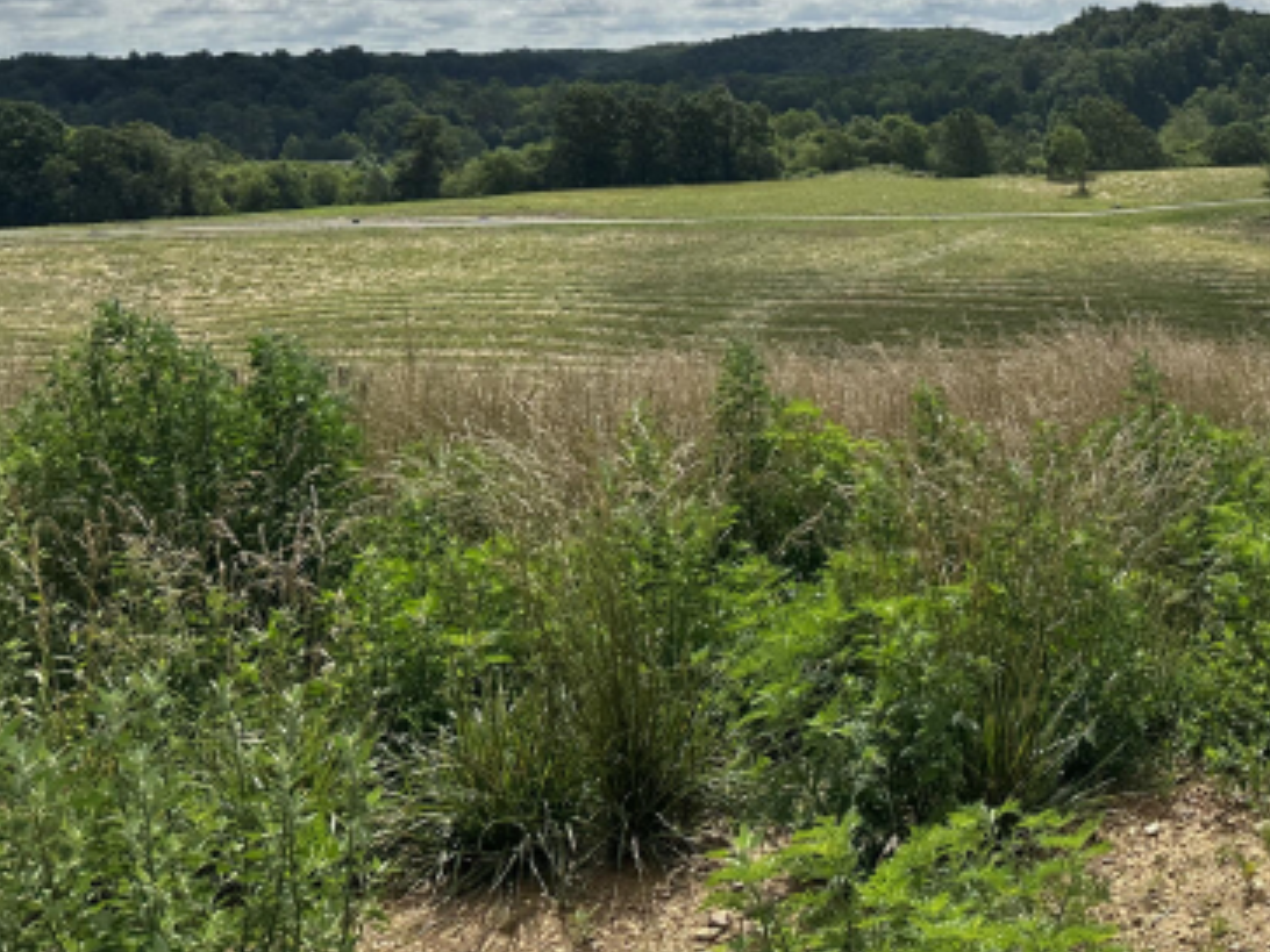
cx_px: 1087
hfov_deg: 40.4
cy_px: 160
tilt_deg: -1.8
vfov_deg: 31.8
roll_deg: -0.5
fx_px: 1614
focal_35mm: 44
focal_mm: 6.86
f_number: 1.78
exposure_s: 1/10753
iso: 80
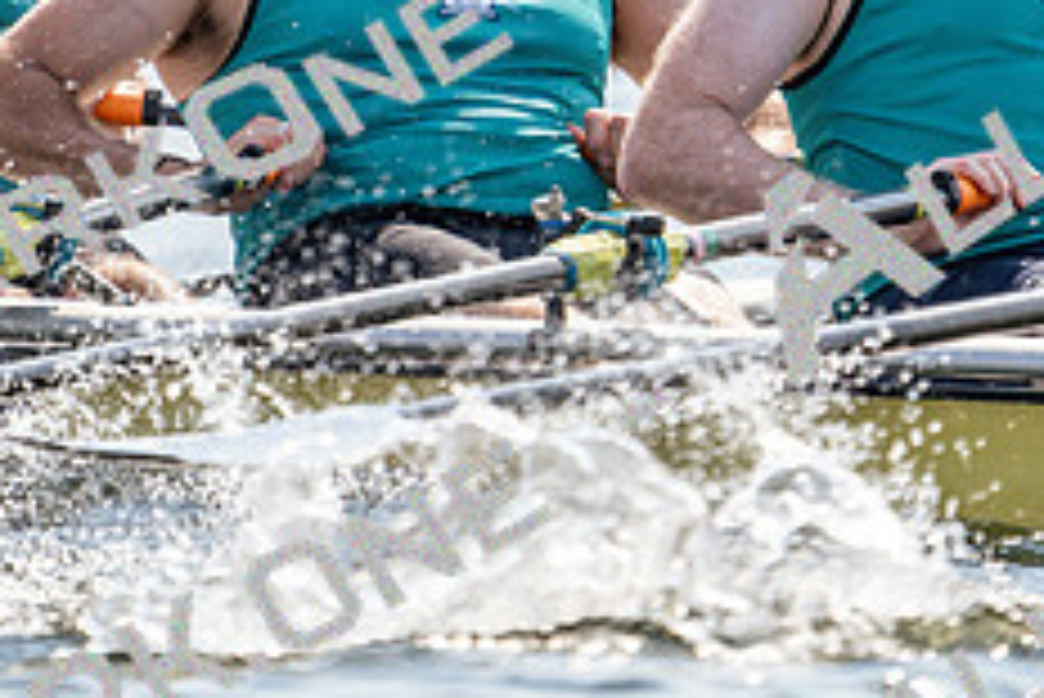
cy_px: -43
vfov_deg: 1.1
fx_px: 35401
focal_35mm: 1220
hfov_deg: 1.7
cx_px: 378
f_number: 6.3
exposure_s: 1/1600
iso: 320
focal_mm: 489
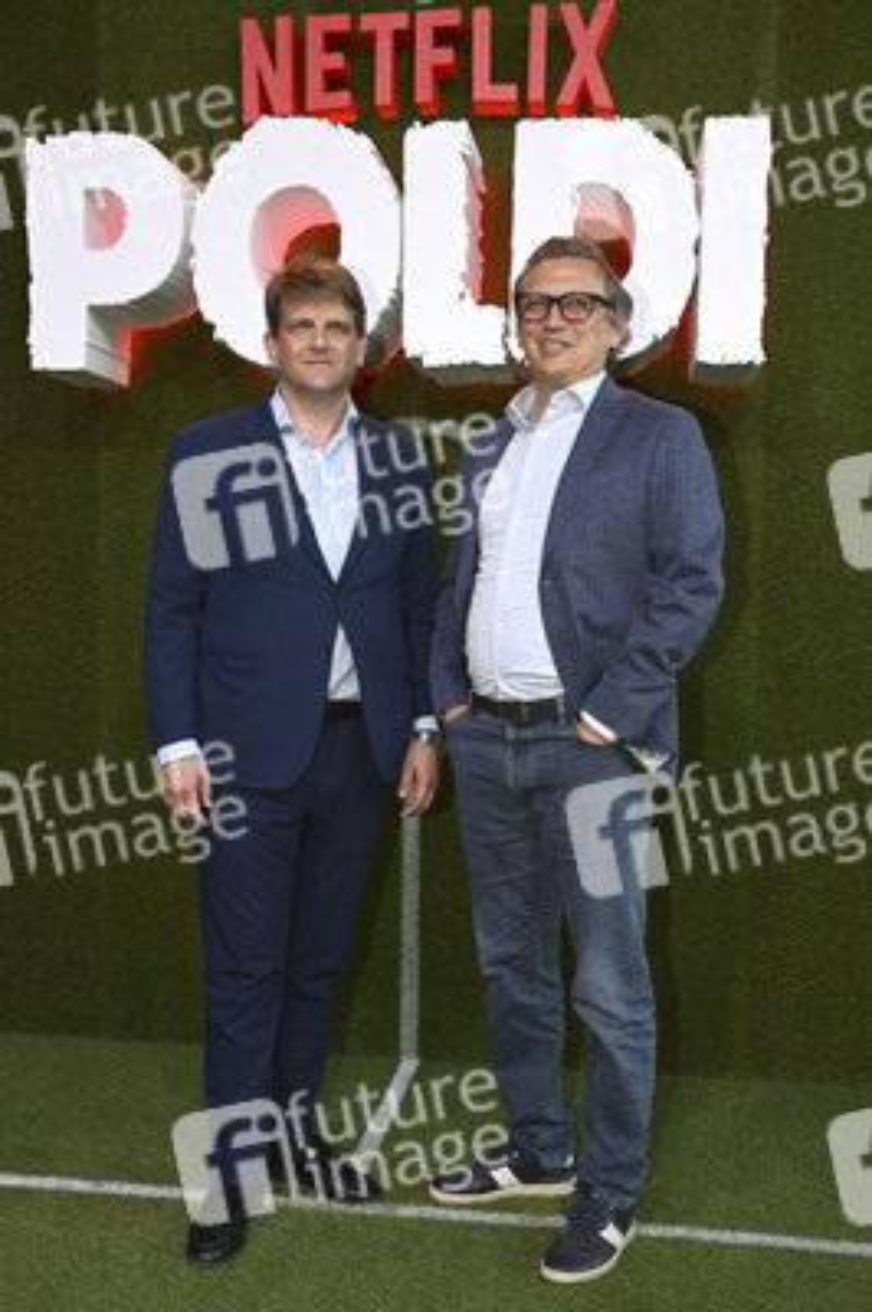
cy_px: 656
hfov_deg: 37.8
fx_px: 1274
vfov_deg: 54.5
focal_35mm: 35
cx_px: 436
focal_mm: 35
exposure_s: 1/250
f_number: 4.5
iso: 800
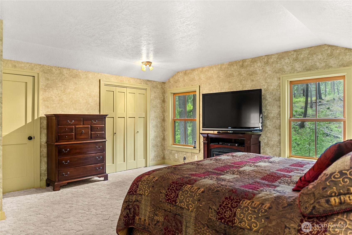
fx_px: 235
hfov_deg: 73.7
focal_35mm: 24
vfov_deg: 53.2
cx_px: 176
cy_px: 118
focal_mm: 24
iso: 400
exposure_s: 1/15
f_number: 2.8
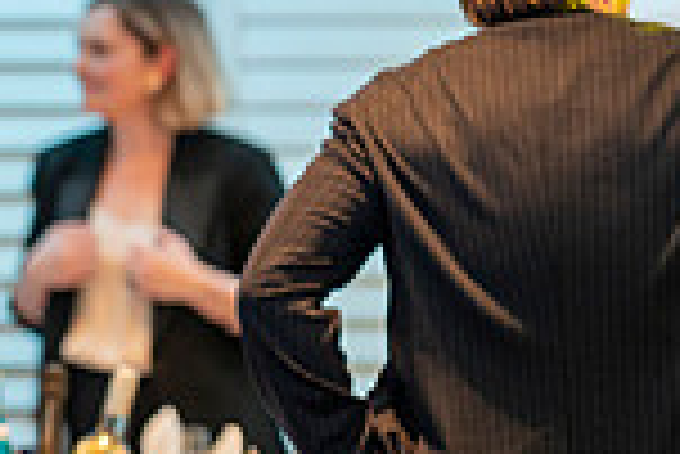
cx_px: -585
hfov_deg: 6.2
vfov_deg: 4.2
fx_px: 6182
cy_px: 312
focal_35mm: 327
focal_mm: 85
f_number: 2
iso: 1250
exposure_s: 1/80
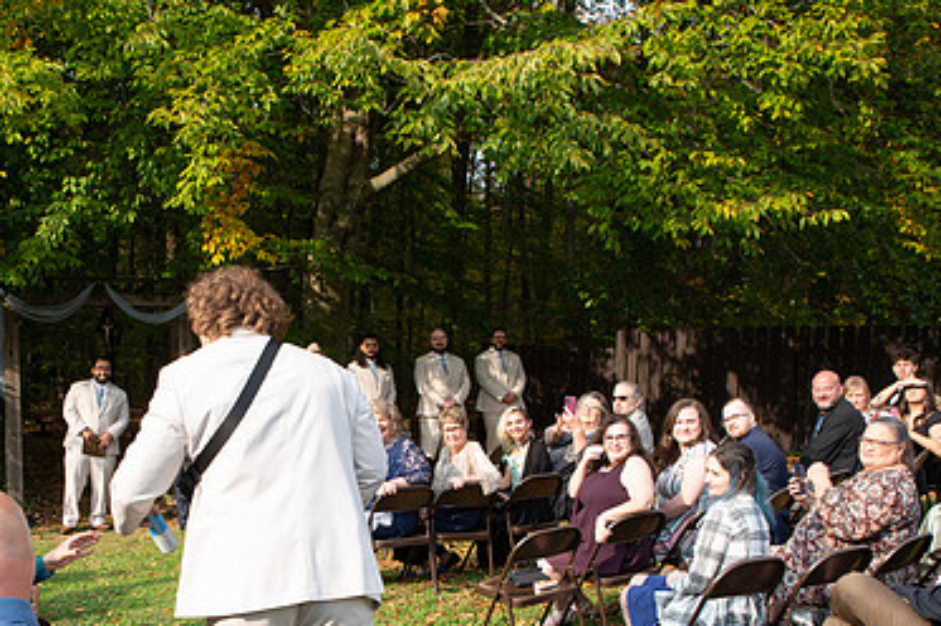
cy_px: 483
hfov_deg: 48.3
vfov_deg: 33.4
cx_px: 278
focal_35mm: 39
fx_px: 1018
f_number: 8
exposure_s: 1/200
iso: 400
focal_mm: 24
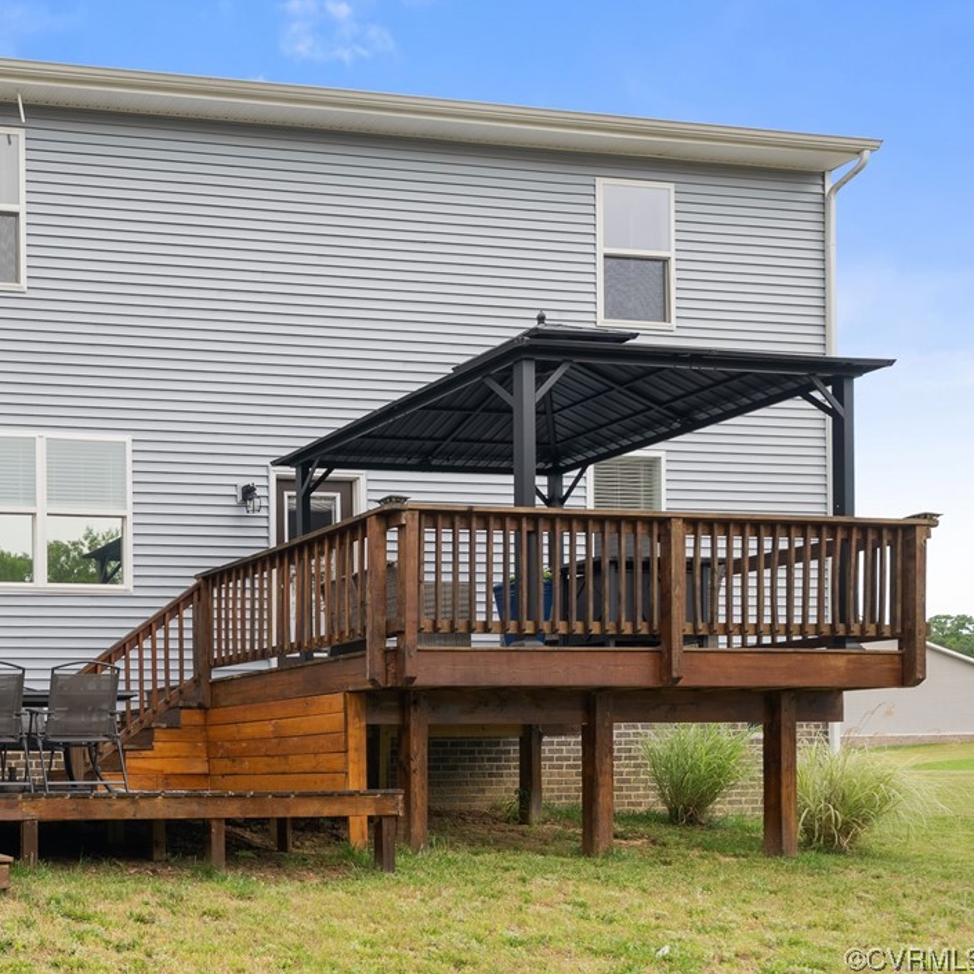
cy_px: 488
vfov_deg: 48.5
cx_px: 241
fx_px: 1082
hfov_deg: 46.7
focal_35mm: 34
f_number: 8
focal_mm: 26
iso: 100
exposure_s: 1/25
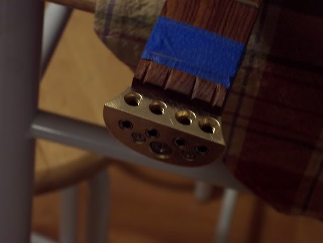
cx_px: 162
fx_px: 1064
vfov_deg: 13.0
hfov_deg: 17.3
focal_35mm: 114
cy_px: 122
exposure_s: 1/8
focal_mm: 24
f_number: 4.8
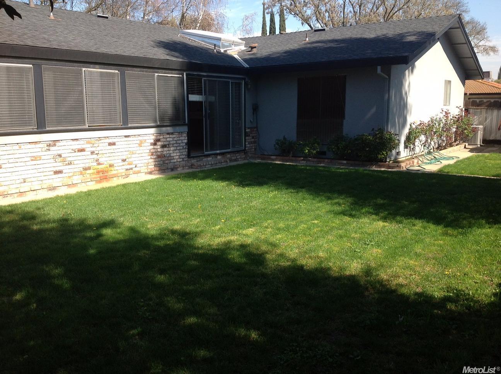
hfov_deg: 52.7
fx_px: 506
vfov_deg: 40.6
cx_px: 250
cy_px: 187
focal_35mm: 35
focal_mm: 4.28
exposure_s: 1/756
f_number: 2.4
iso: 80
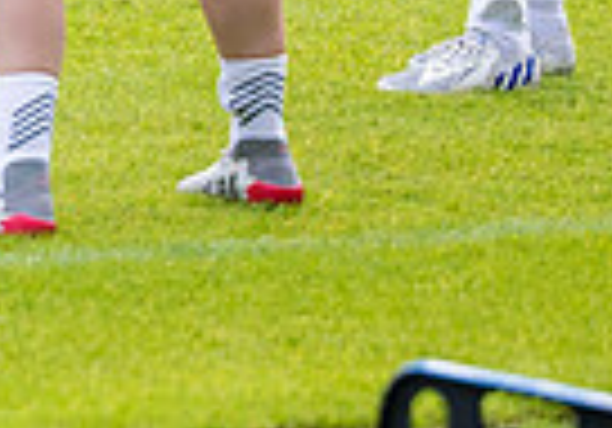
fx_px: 8851
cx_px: -392
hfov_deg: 3.9
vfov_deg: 2.8
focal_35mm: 513
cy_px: -405
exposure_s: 1/1250
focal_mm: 101
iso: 800
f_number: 3.2
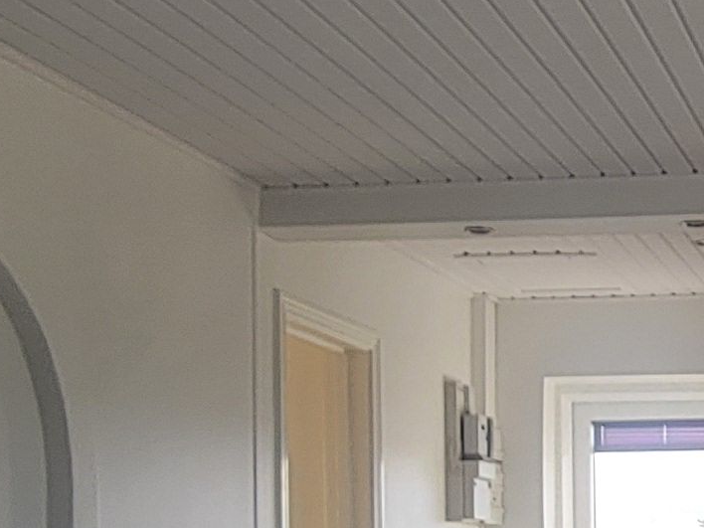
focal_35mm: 74
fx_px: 1505
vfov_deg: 19.2
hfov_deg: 23.7
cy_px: 561
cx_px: 879
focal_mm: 2.2
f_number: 2.2
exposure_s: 1/120
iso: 50
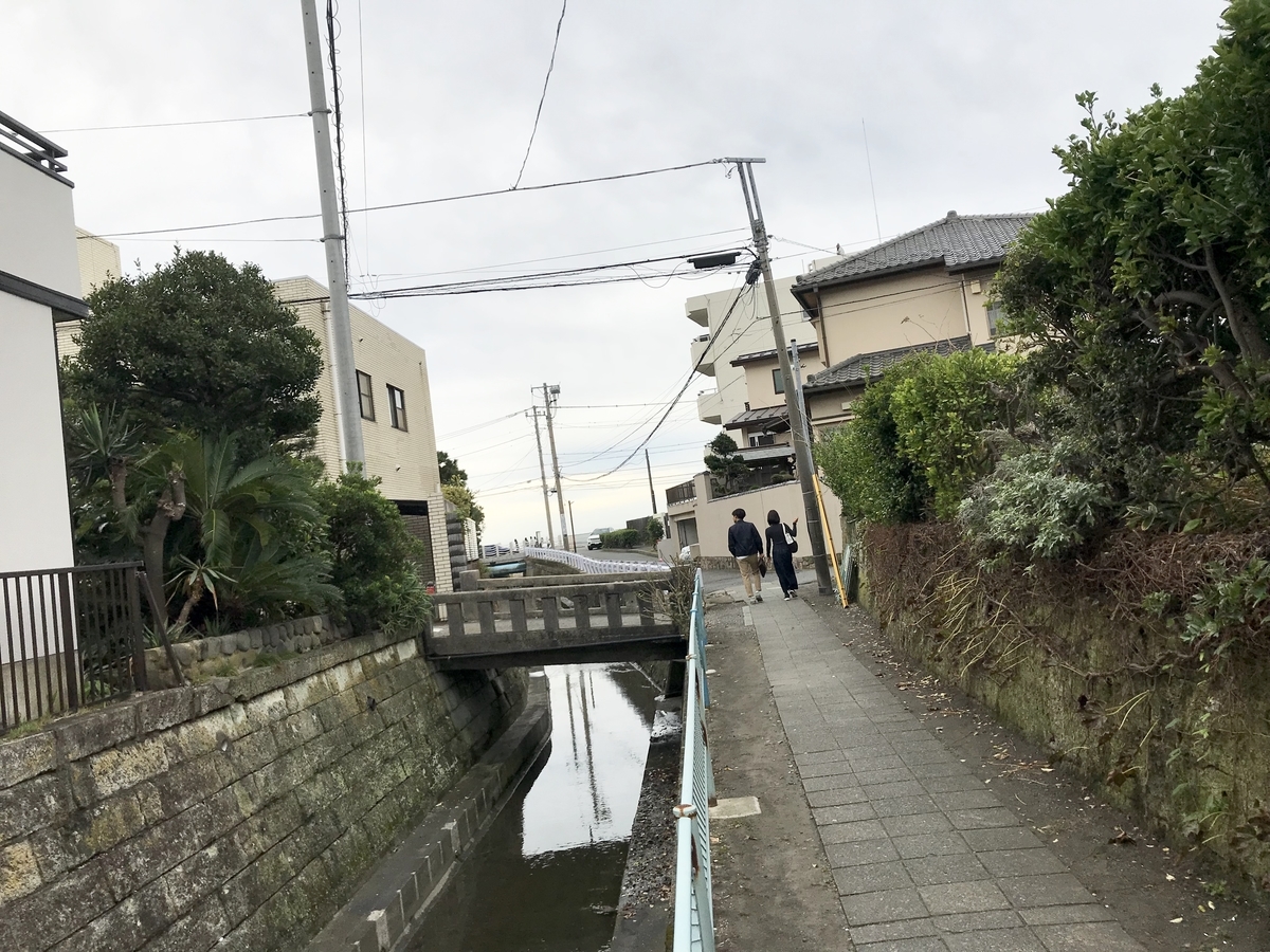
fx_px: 1027
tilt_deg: +6.1
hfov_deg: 63.4
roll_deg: +6.3
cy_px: 476
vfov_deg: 49.7
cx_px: 635
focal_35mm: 28
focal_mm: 3.99
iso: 20
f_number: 1.8
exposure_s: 1/465
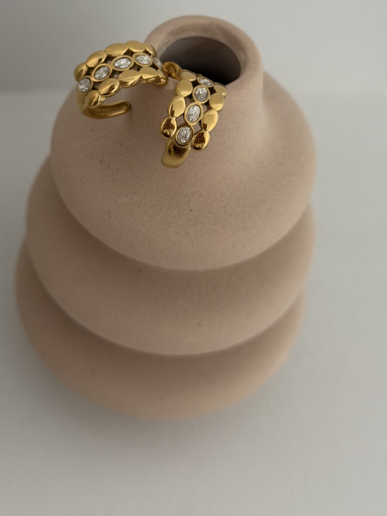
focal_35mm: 68
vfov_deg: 28.3
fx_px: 1014
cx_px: 129
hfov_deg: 21.5
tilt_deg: -53.5
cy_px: 160
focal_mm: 6.76
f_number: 1.78
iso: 250
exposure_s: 1/60
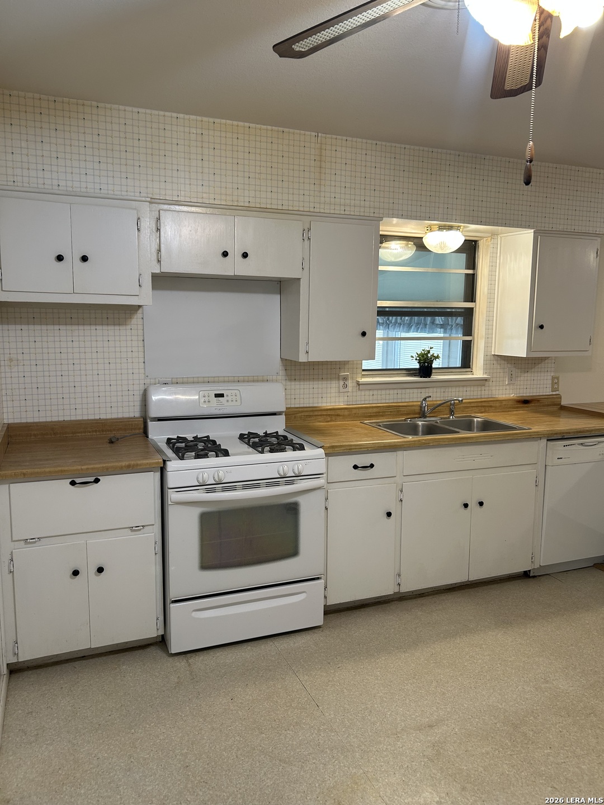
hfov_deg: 53.1
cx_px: 302
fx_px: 605
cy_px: 402
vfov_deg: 67.3
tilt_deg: -7.7
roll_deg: -0.7
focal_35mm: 26
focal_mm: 5.7
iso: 80
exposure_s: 1/60
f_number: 1.5
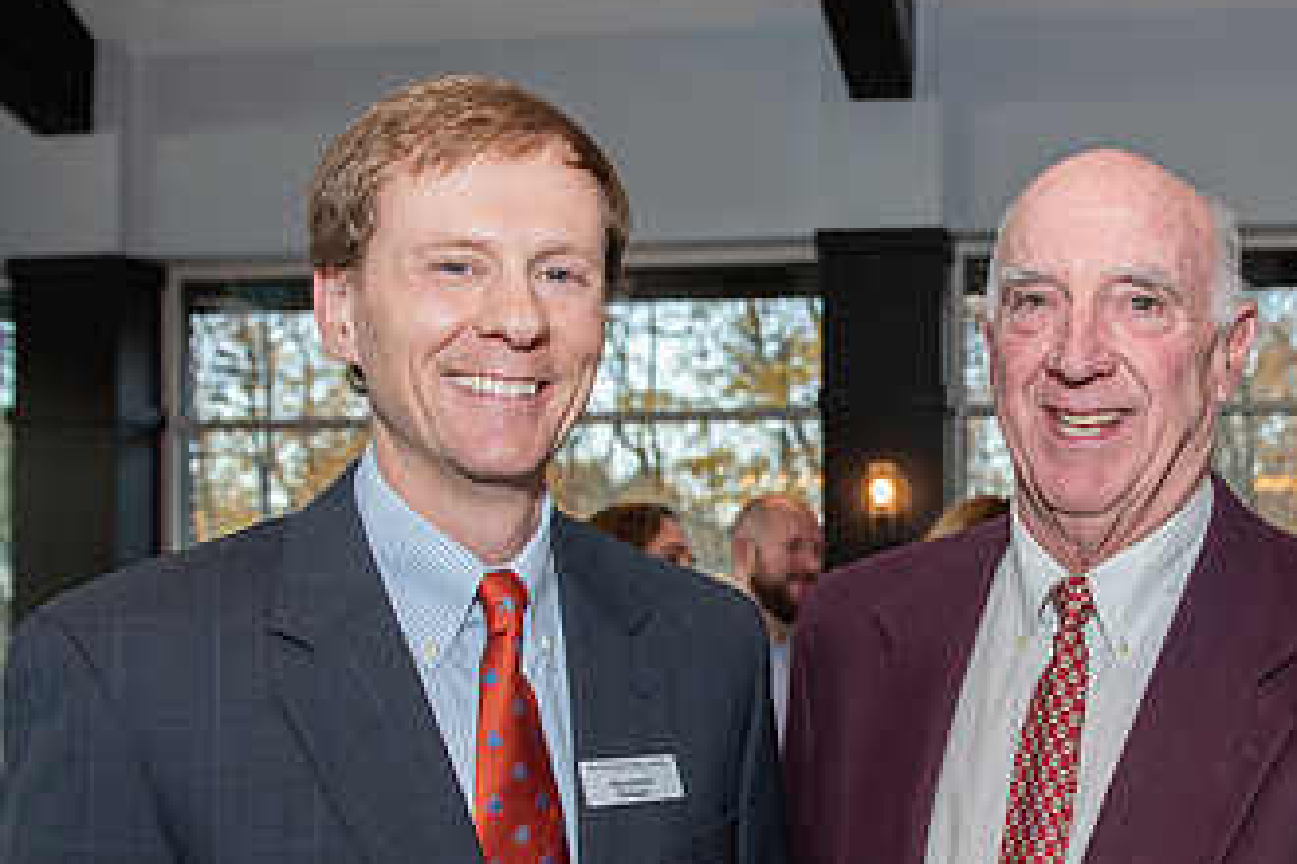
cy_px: 584
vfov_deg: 26.8
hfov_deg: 38.7
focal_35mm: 50
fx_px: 1801
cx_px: 956
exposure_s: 1/250
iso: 640
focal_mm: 26
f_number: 4
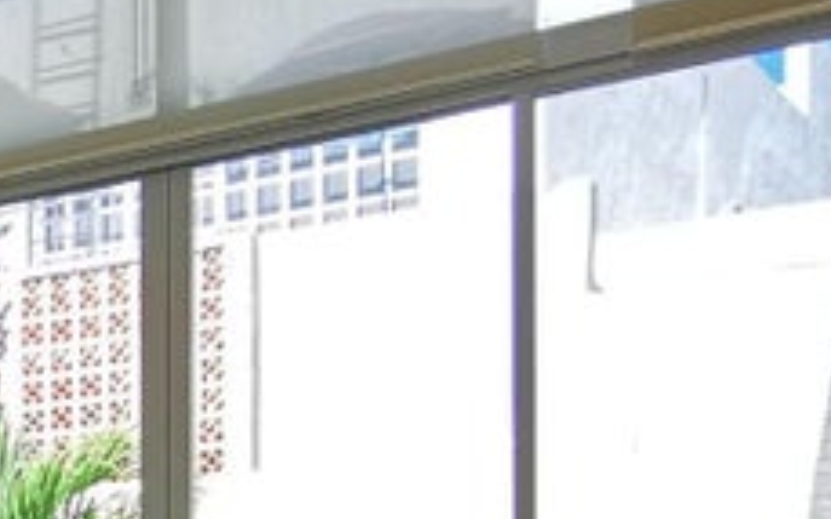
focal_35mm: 101
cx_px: -771
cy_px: 860
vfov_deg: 12.1
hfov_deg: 16.4
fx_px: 2287
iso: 64
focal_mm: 2.35
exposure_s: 1/120
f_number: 2.2
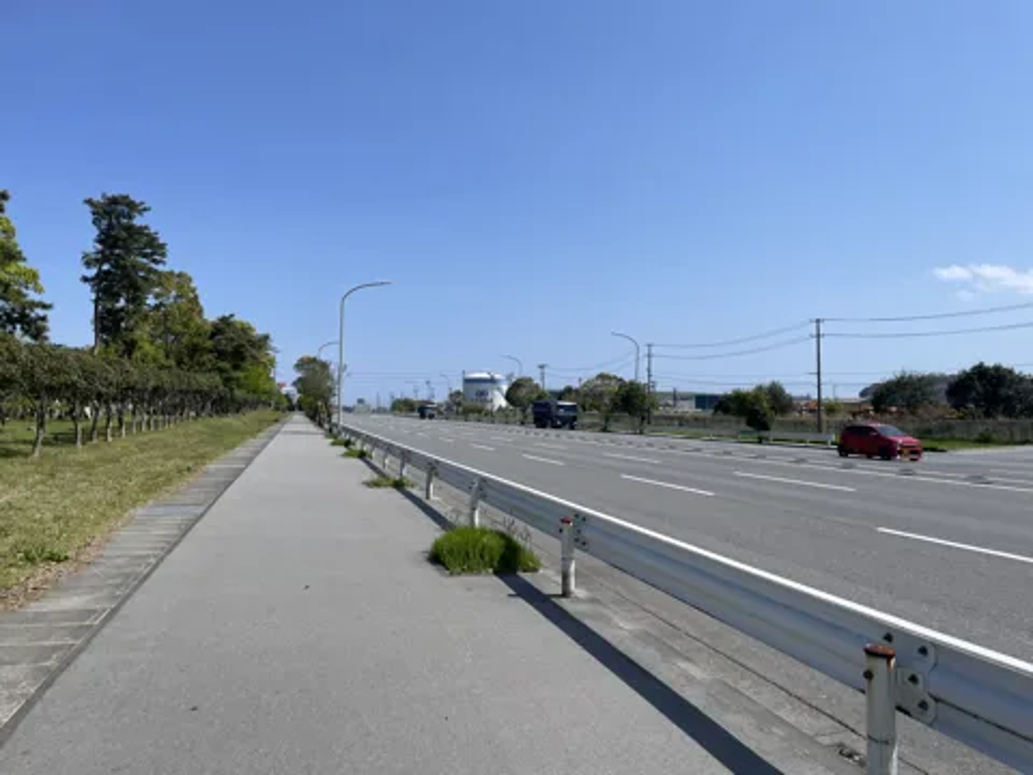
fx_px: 776
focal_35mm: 26
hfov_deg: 67.3
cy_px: 388
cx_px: 516
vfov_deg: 53.1
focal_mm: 4.2
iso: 32
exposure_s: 1/4651
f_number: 1.6
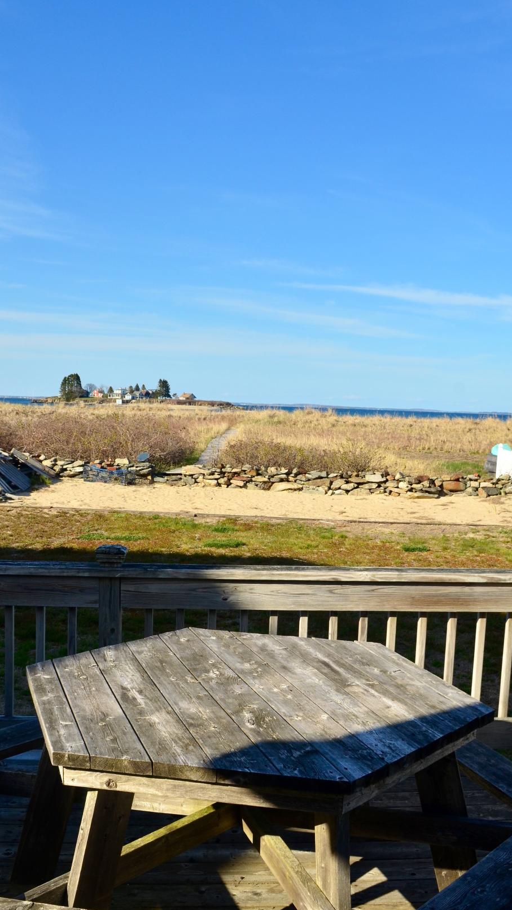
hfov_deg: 33.7
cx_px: 274
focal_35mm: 35
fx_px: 845
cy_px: 518
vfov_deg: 56.4
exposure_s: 1/320
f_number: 9
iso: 160
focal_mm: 18
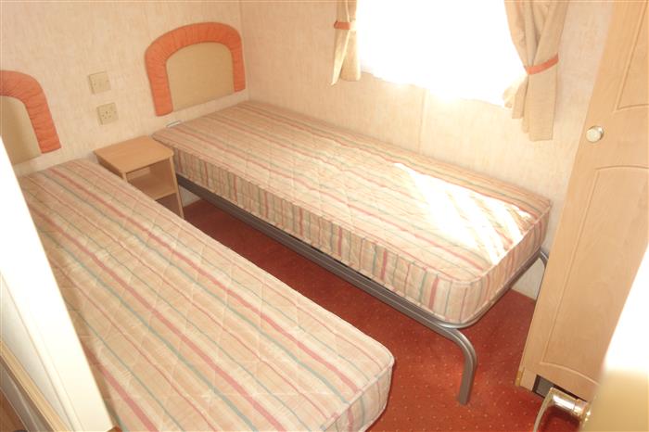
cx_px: 324
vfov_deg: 46.4
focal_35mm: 28
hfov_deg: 65.5
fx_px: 505
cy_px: 216
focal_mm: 10.4
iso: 125
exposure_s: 1/100
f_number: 2.2
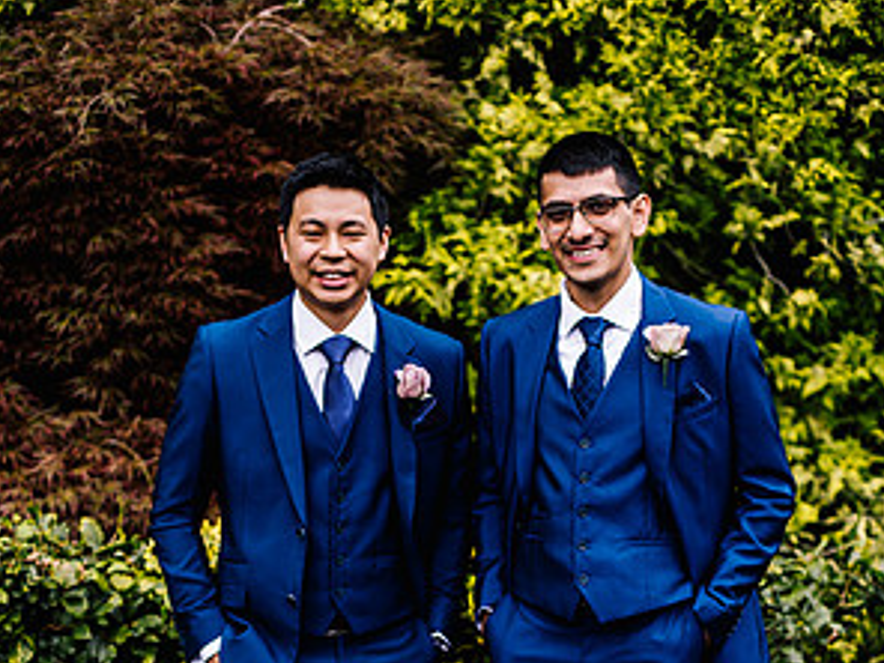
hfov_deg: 26.7
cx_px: 442
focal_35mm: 73
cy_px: 618
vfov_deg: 19.7
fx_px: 1864
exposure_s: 1/500
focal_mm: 50
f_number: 2.5
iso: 200
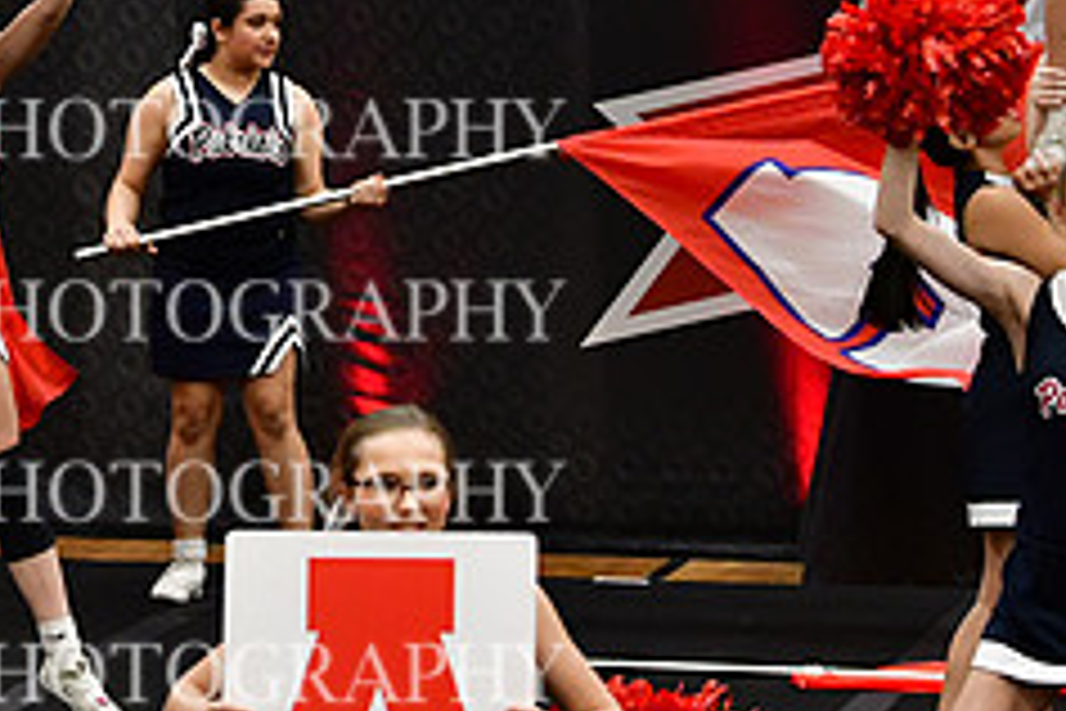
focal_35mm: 330
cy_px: 38
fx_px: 9771
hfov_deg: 6.2
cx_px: -85
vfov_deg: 4.2
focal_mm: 90
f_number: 4
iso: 4000
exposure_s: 1/500
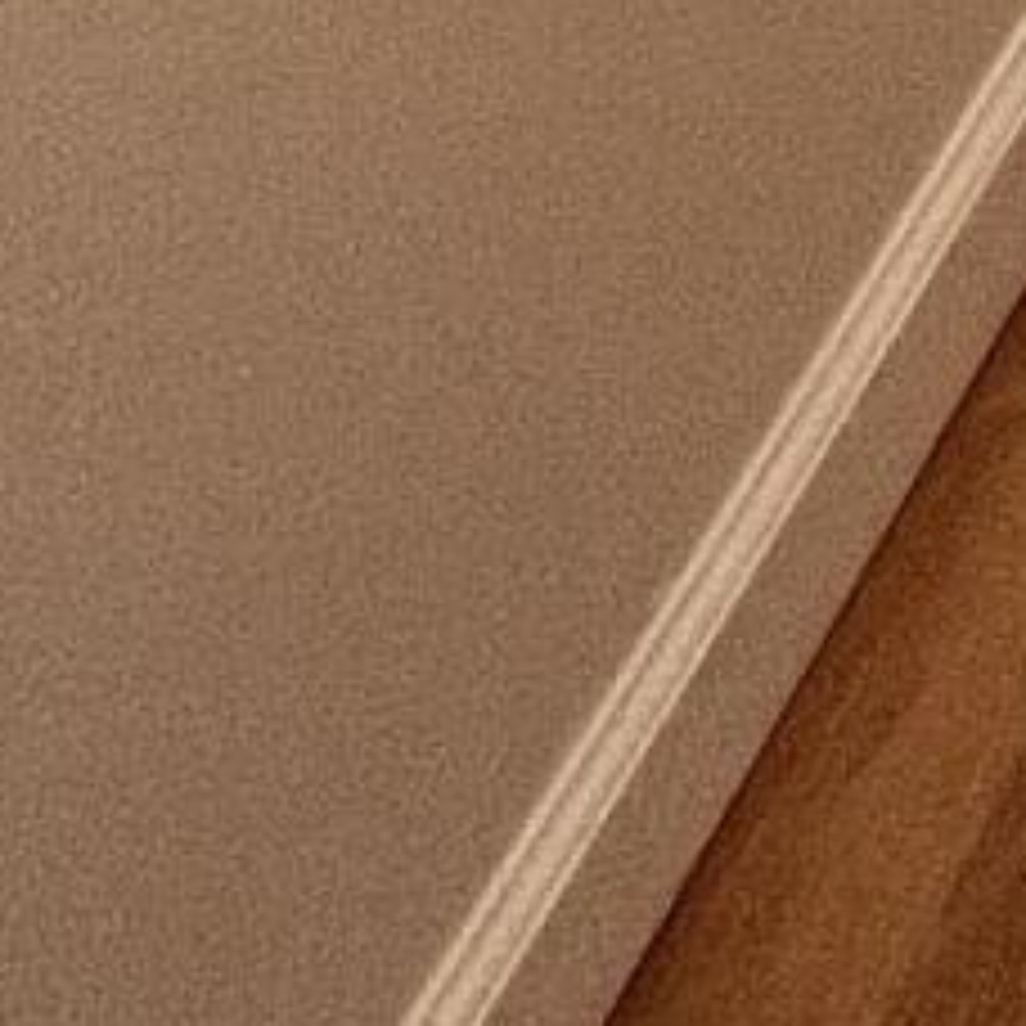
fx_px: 3387
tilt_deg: -6.3
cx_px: 2876
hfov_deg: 11.7
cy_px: -2889
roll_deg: +1.0
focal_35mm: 101
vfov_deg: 8.7
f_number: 1.8
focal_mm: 1.57
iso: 160
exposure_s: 1/120
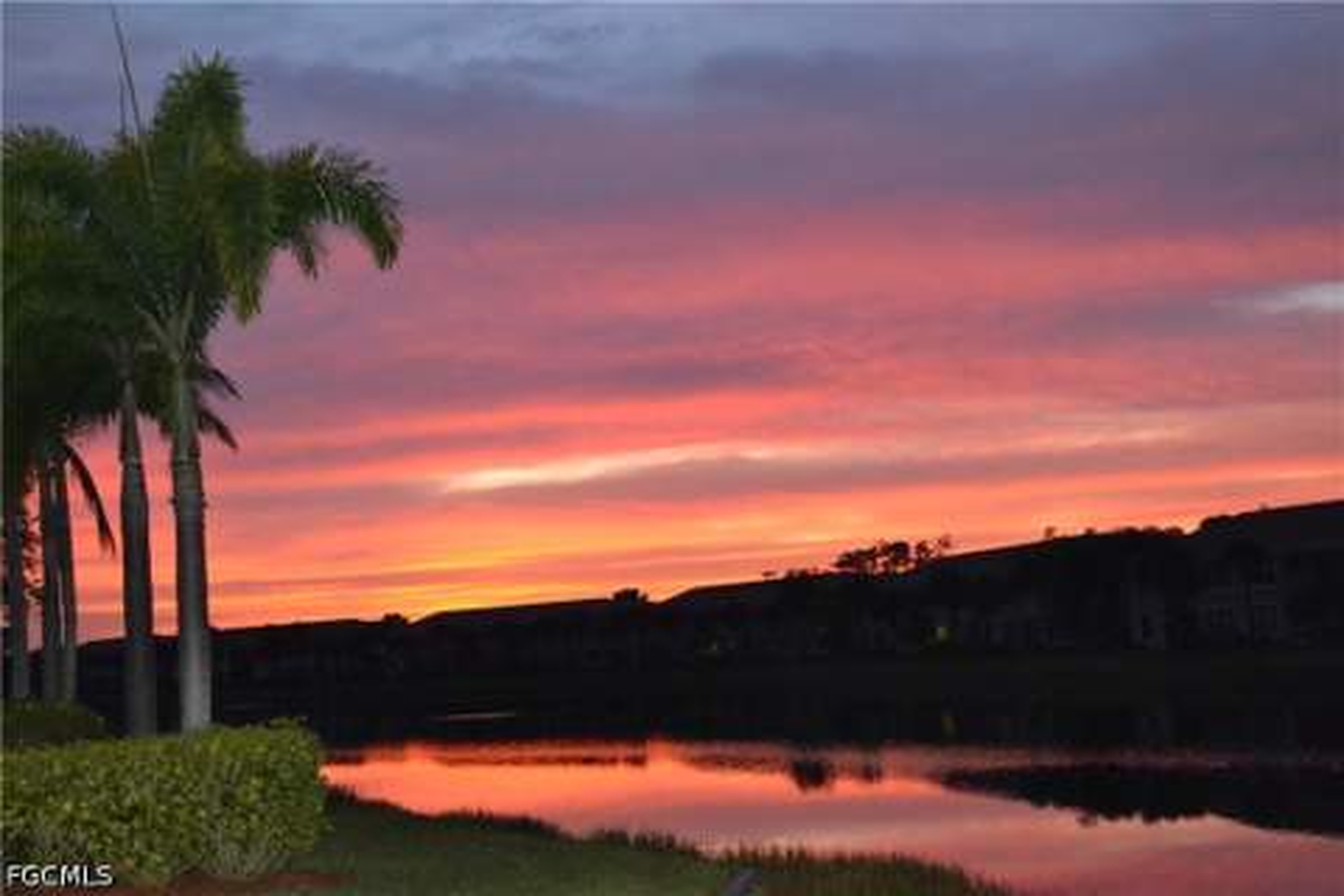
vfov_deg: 28.1
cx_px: 672
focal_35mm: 48
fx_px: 1792
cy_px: 448
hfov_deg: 41.1
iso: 2800
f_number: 4.8
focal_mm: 32
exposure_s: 1/60
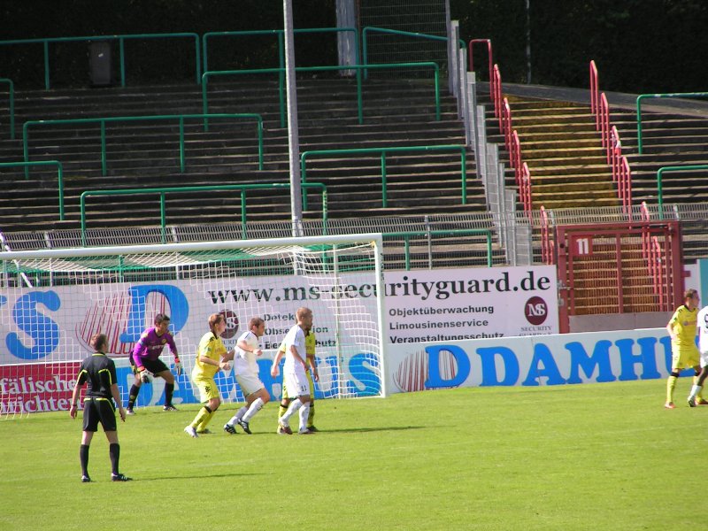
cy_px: 266
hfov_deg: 5.2
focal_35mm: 380
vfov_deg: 3.9
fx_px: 7772
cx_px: 354
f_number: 4
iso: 50
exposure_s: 1/400
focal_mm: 58
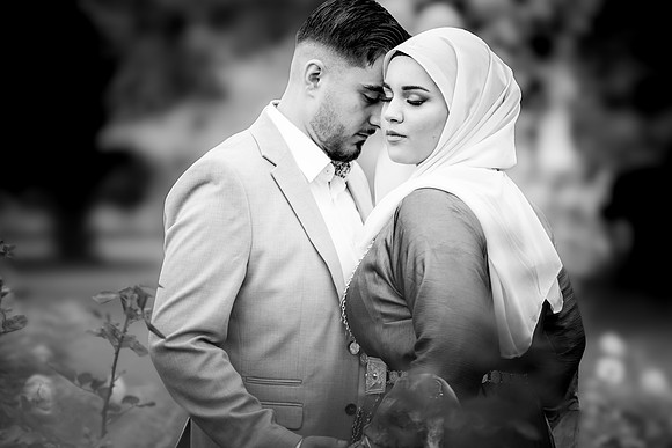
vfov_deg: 10.8
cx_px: 336
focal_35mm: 127
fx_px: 2371
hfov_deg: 16.1
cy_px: 224
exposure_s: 1/1600
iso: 100
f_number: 1.4
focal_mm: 85
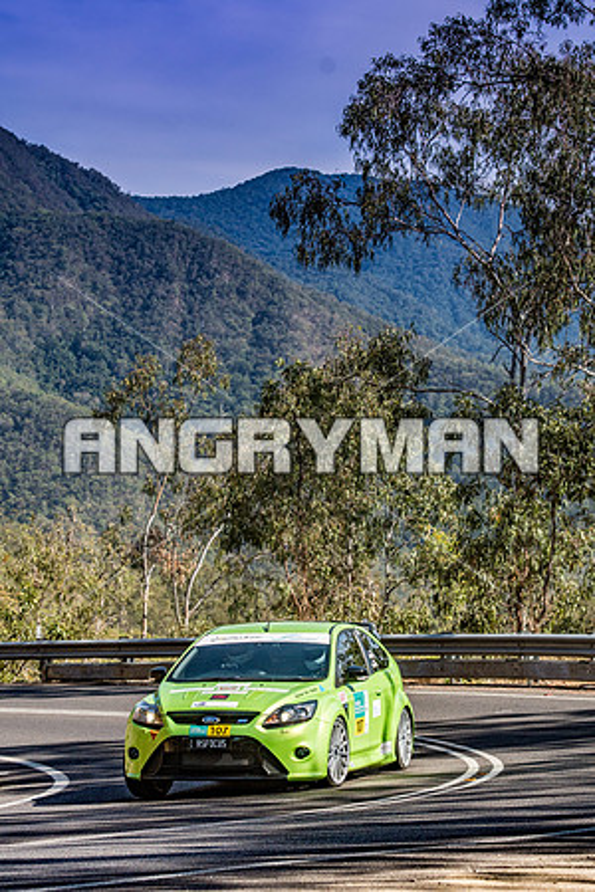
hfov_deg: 10.8
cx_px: 298
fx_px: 3161
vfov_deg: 16.1
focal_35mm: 128
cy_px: 446
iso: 250
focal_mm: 85
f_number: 5
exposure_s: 1/2500
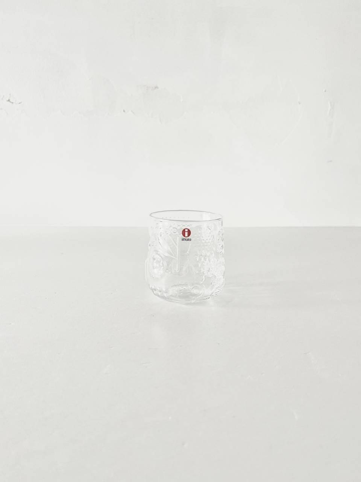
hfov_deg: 53.1
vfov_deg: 67.3
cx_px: 180
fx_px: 362
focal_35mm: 26
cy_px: 241
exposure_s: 1/121
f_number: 1.6
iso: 125
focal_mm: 5.1
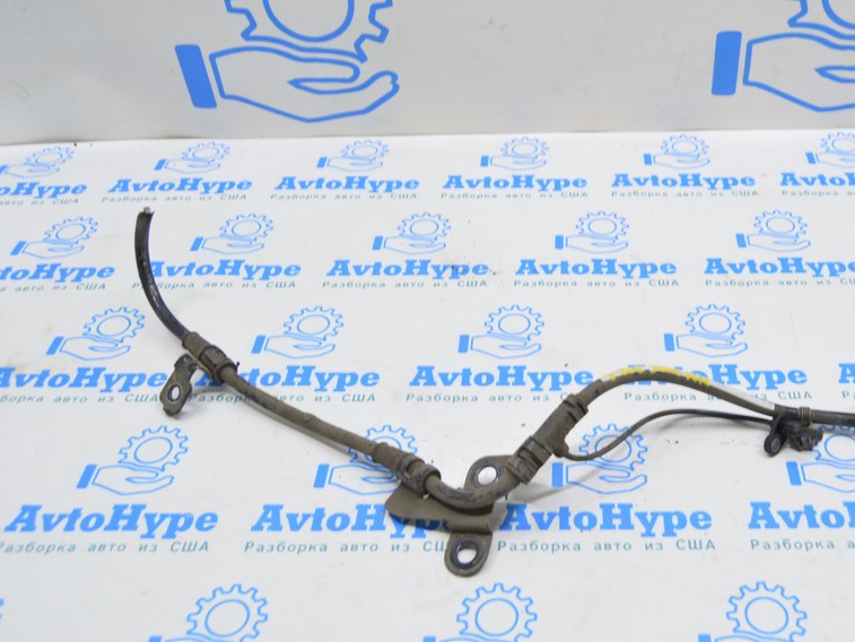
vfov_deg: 36.8
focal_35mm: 39
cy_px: 308
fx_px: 963
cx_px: 566
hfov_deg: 47.1
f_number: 5.6
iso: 400
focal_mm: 20
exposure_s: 1/20
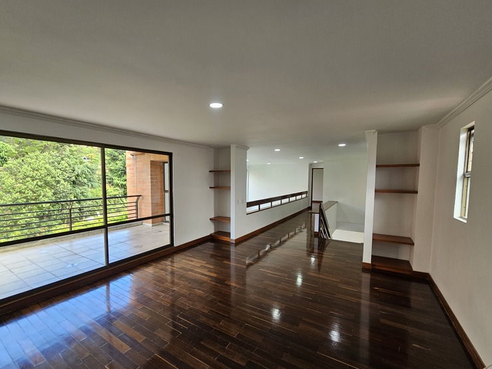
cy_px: 198
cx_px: 229
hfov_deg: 101.9
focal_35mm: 14
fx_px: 199
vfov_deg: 85.5
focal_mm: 2.2
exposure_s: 1/60
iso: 50
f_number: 2.2
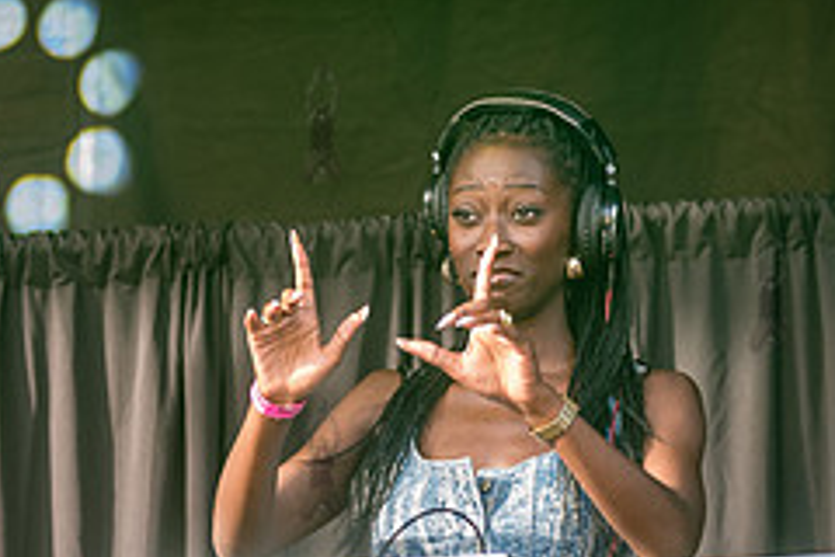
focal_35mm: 271
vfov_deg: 5.1
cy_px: 345
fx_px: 6285
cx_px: 279
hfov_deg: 7.6
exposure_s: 1/250
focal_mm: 92
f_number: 4
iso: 1000
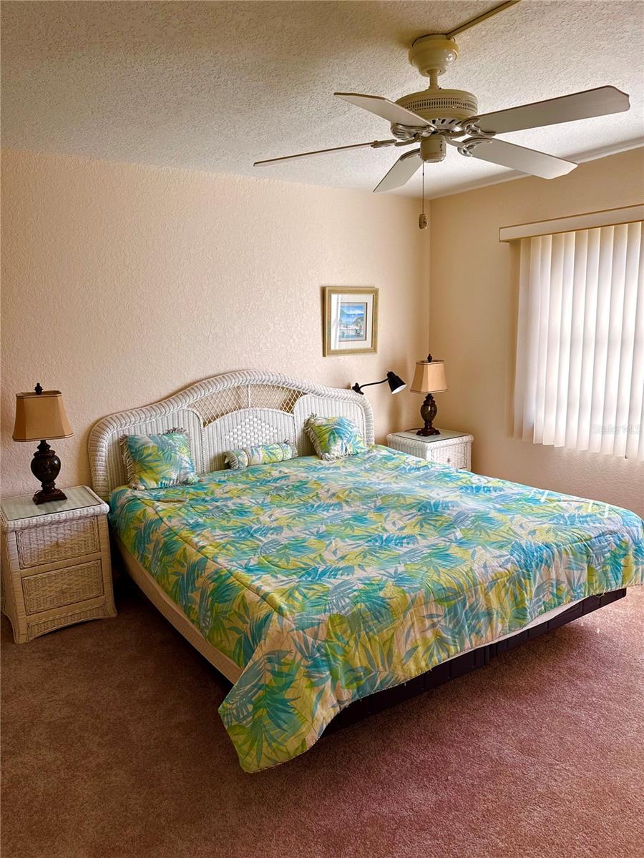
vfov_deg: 71.6
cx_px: 322
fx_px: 595
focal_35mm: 24
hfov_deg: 56.8
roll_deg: +1.4
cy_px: 429
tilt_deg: -10.1
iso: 64
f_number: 1.78
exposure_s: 1/274
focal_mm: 6.76
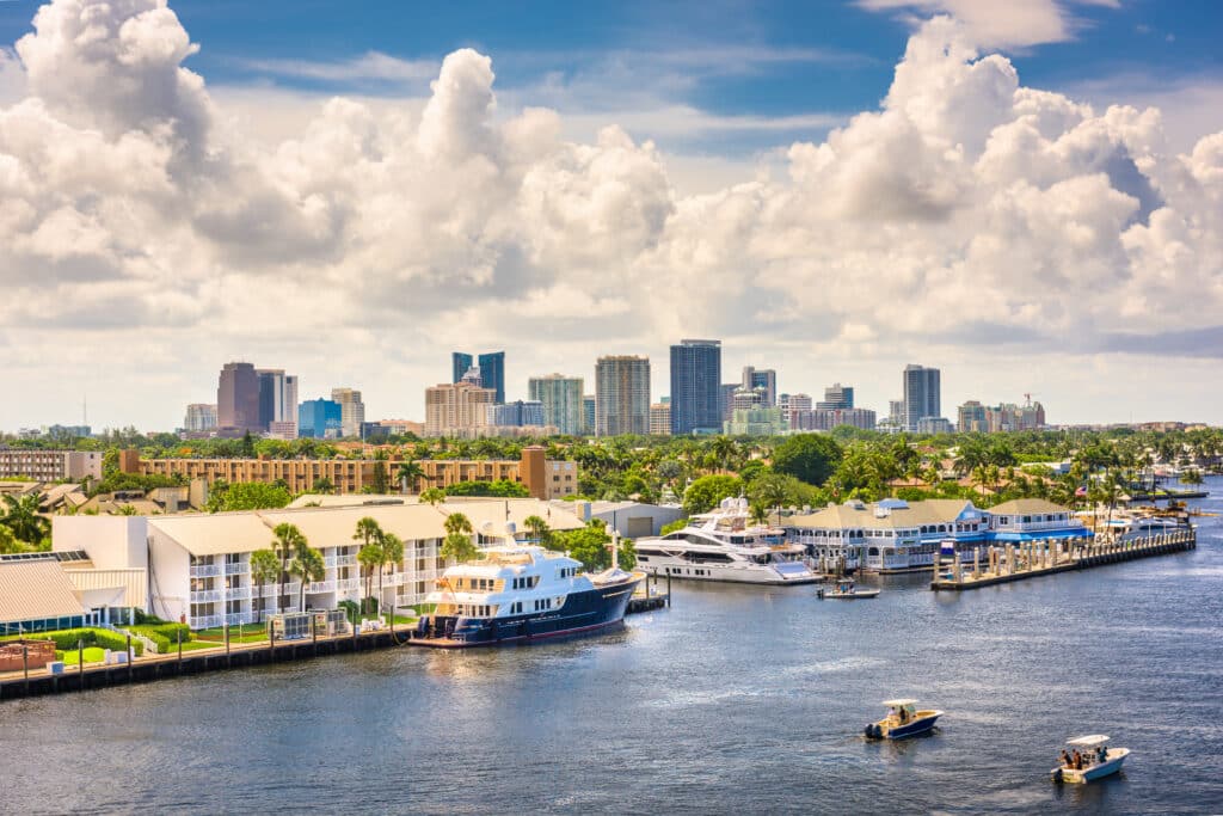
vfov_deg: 21.9
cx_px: 612
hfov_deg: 32.4
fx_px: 2106
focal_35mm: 62
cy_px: 408
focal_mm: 62
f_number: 8
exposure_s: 1/320
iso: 64
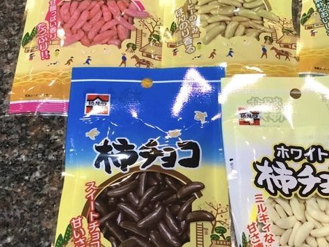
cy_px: 127
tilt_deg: -61.0
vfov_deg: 26.1
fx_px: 532
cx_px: 224
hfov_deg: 34.0
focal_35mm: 56
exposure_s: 1/30
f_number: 2.4
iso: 160
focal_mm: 3.3
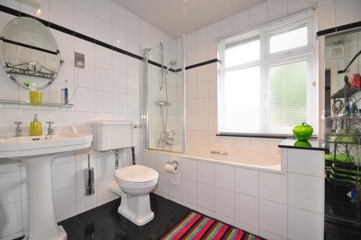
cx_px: 180
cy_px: 120
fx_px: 165
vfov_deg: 71.9
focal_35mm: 16
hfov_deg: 95.0
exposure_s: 1/4
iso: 200
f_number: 11
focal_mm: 11
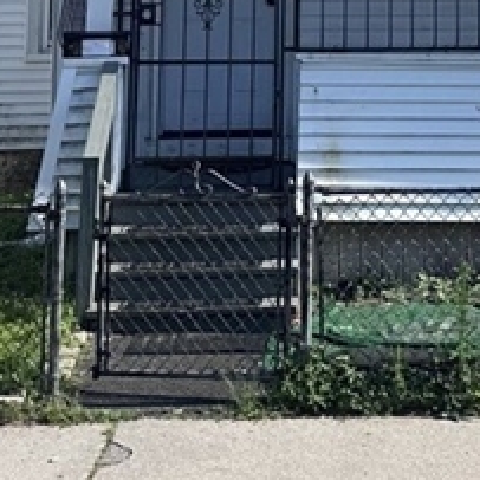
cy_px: -163
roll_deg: +0.3
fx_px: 1679
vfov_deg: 15.4
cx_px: 442
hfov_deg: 16.0
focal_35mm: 107
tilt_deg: +7.1
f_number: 1.78
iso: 80
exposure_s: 1/4348
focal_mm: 6.86
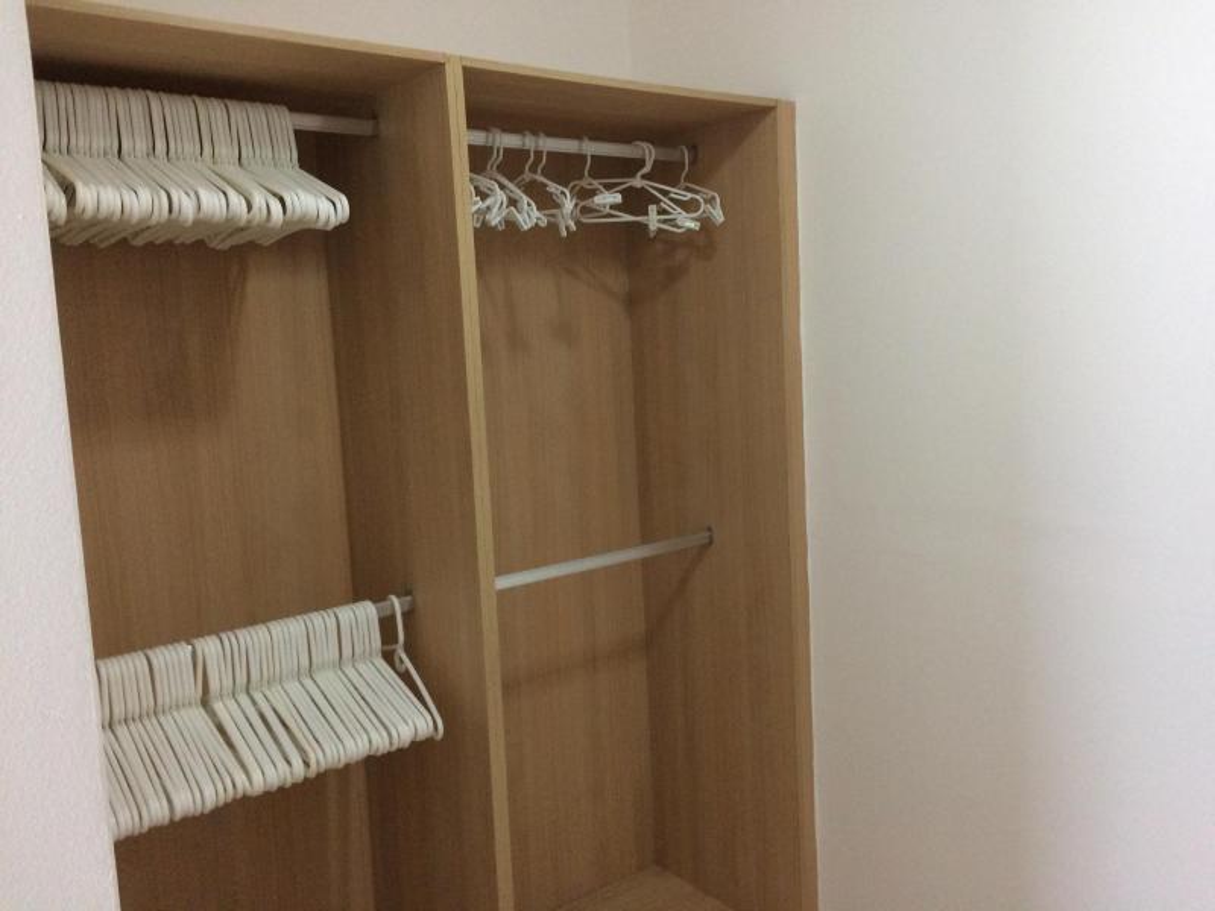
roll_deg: +3.2
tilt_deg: -9.0
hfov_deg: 61.7
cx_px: 608
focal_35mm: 29
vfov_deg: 48.2
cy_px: 456
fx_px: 1018
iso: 320
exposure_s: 1/30
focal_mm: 4.15
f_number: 2.2
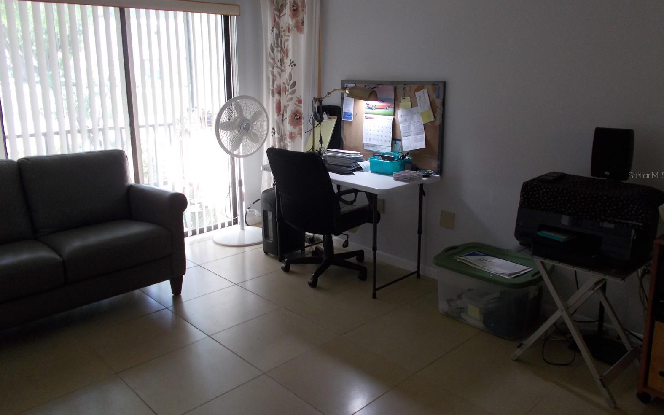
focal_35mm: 28
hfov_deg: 66.5
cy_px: 175
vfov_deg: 44.4
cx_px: 331
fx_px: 507
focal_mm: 4.6
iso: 180
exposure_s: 1/25
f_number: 3.2
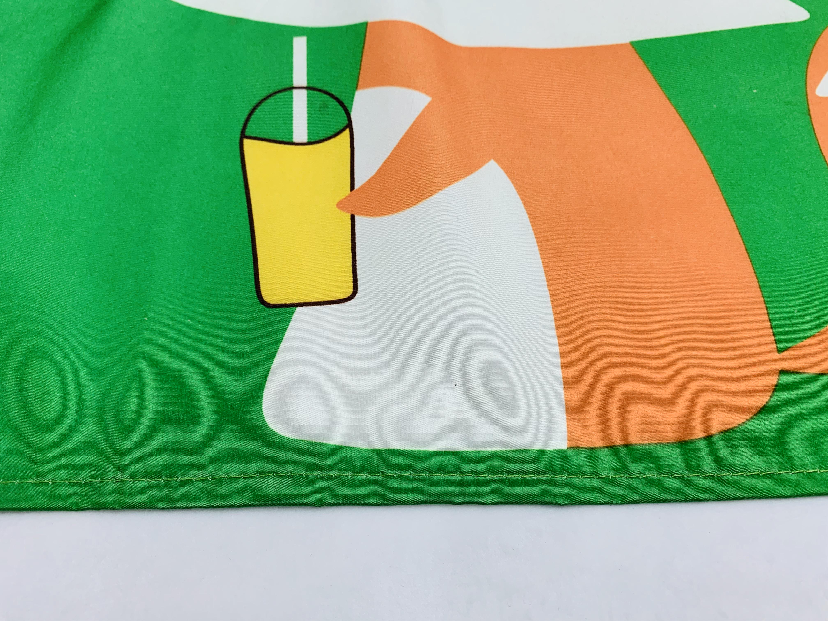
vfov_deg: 53.1
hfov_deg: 67.3
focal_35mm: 26
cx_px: 414
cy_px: 310
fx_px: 622
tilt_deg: -65.8
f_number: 1.8
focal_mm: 4.25
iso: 80
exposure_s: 1/50
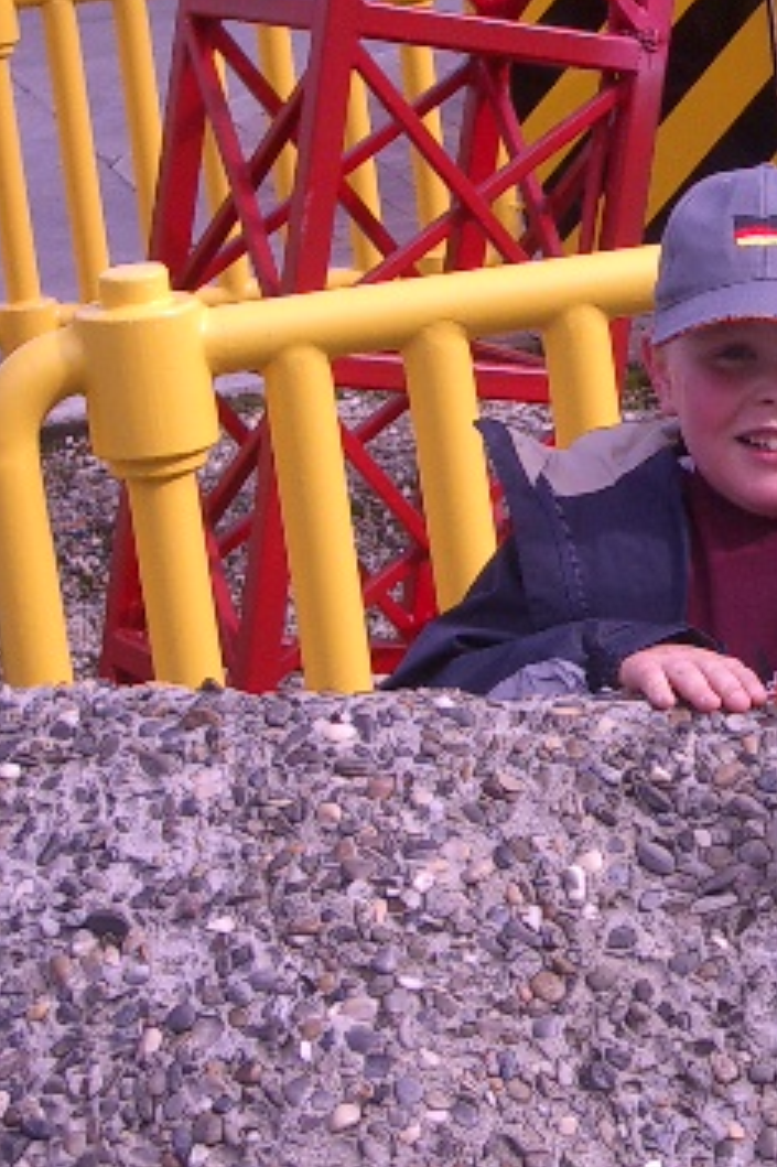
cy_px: 516
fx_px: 3791
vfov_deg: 17.5
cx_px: 999
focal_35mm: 117
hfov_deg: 11.4
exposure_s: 1/400
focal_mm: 10.2
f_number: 3.5
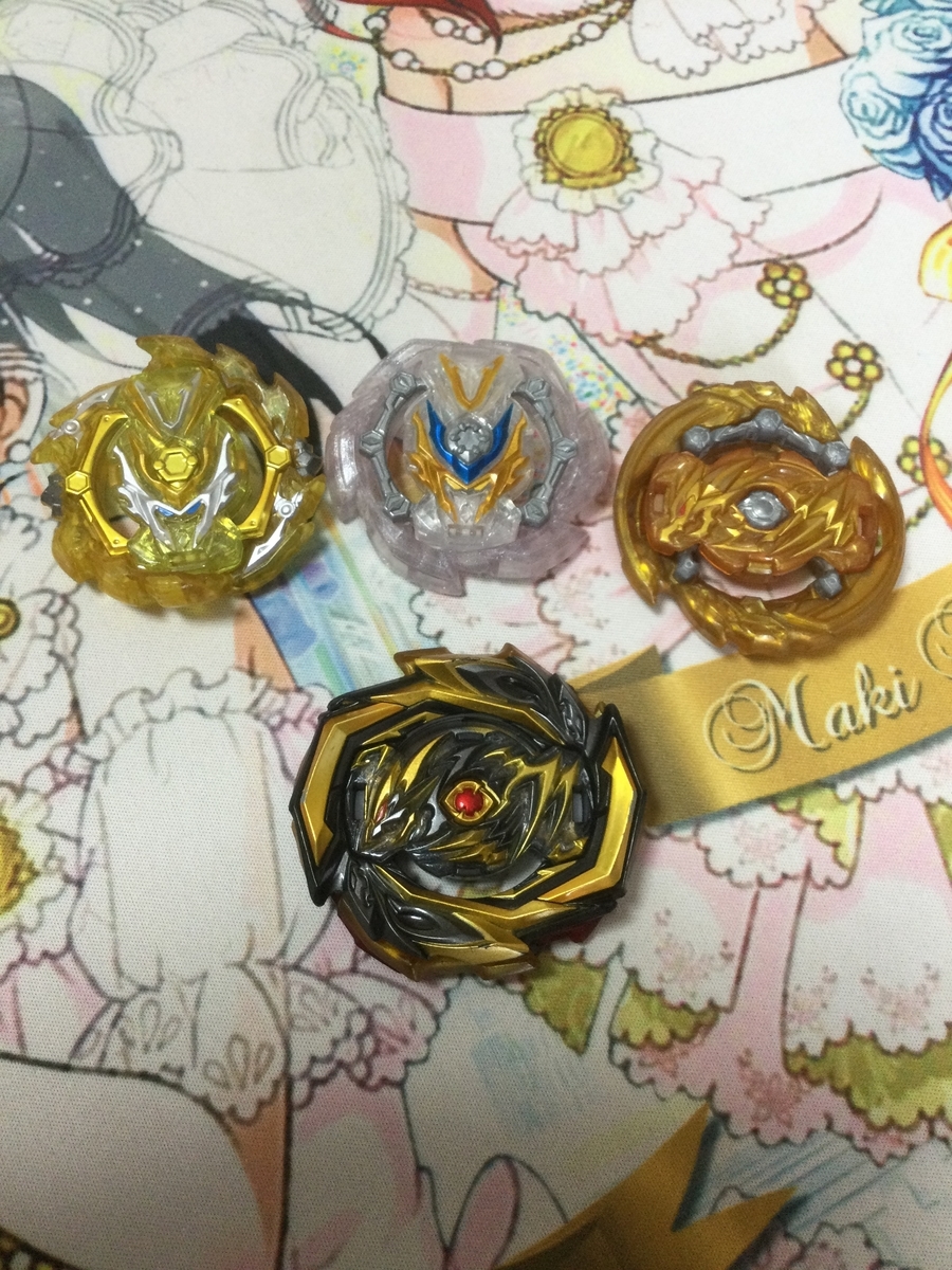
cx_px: 476
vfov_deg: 58.4
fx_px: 1137
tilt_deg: -70.0
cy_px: 635
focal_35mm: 31
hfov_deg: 45.4
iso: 100
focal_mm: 3.3
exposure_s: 1/30
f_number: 2.4
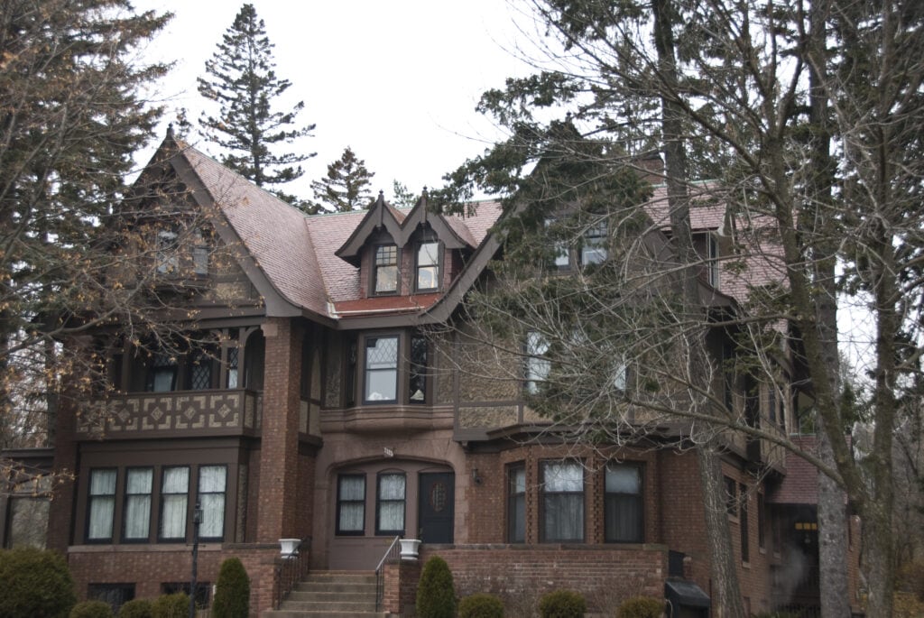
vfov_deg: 25.1
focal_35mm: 54
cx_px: 462
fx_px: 1387
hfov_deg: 36.8
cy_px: 309
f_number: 4.2
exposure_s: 1/30
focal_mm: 36
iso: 250
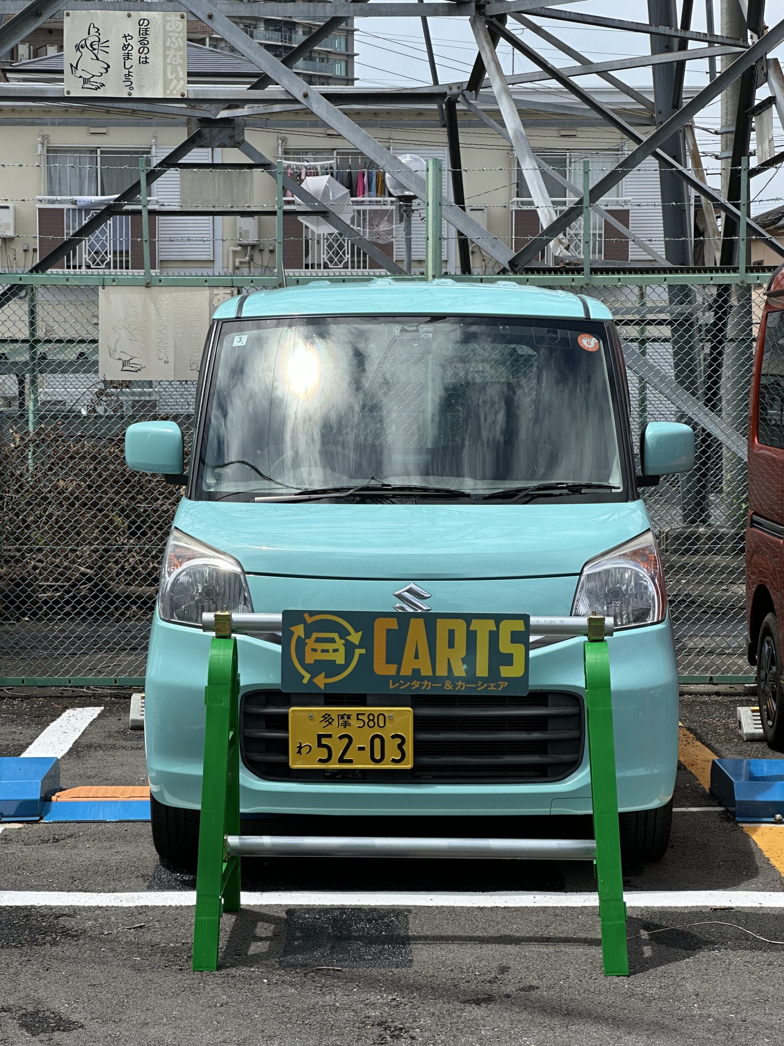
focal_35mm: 78
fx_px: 2356
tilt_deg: -1.9
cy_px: 524
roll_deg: -0.1
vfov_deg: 25.0
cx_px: 392
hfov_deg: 18.9
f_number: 2.8
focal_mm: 9
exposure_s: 1/774
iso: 32
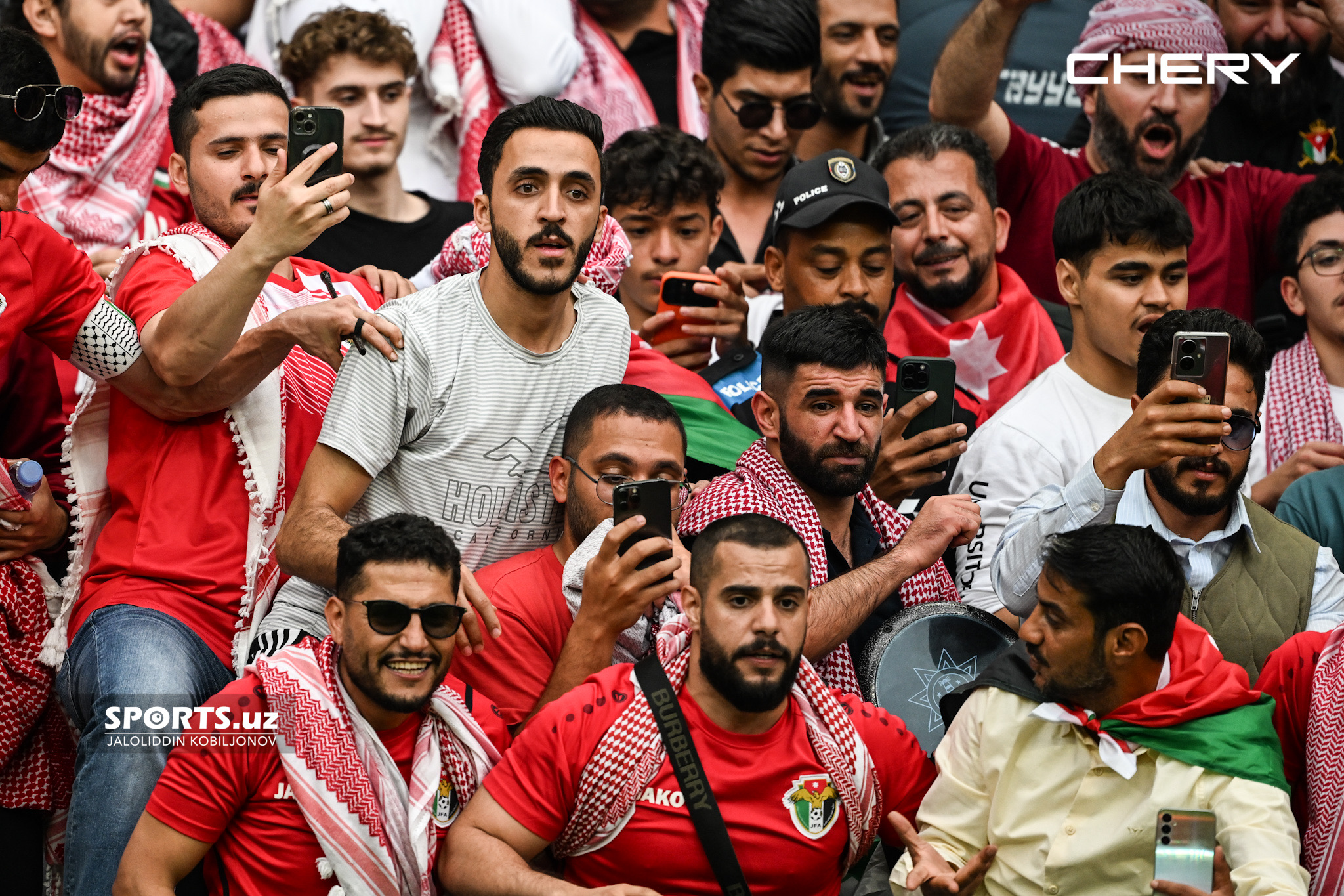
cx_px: 672
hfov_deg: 5.2
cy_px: 448
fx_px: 14931
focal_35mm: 400
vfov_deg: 3.4
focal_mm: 400
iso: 800
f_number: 2.8
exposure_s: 1/1000
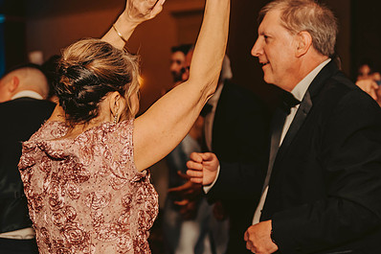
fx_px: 740
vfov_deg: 19.4
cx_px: 209
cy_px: 124
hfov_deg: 28.8
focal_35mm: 70
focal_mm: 48
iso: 500
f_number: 2.8
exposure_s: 1/60
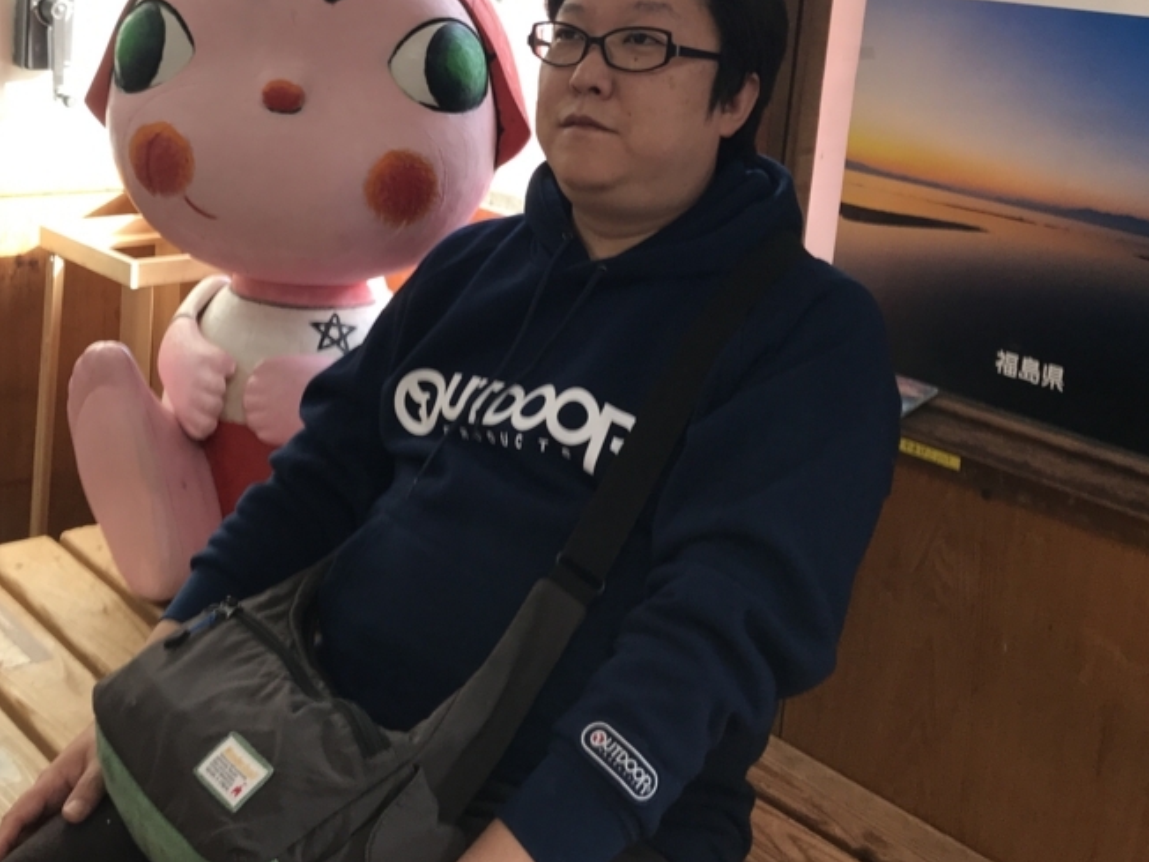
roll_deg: -4.1
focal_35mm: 44
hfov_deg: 42.7
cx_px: 455
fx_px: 1460
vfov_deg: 32.1
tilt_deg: -9.2
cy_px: 194
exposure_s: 1/100
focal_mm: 3.99
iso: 25
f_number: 1.8
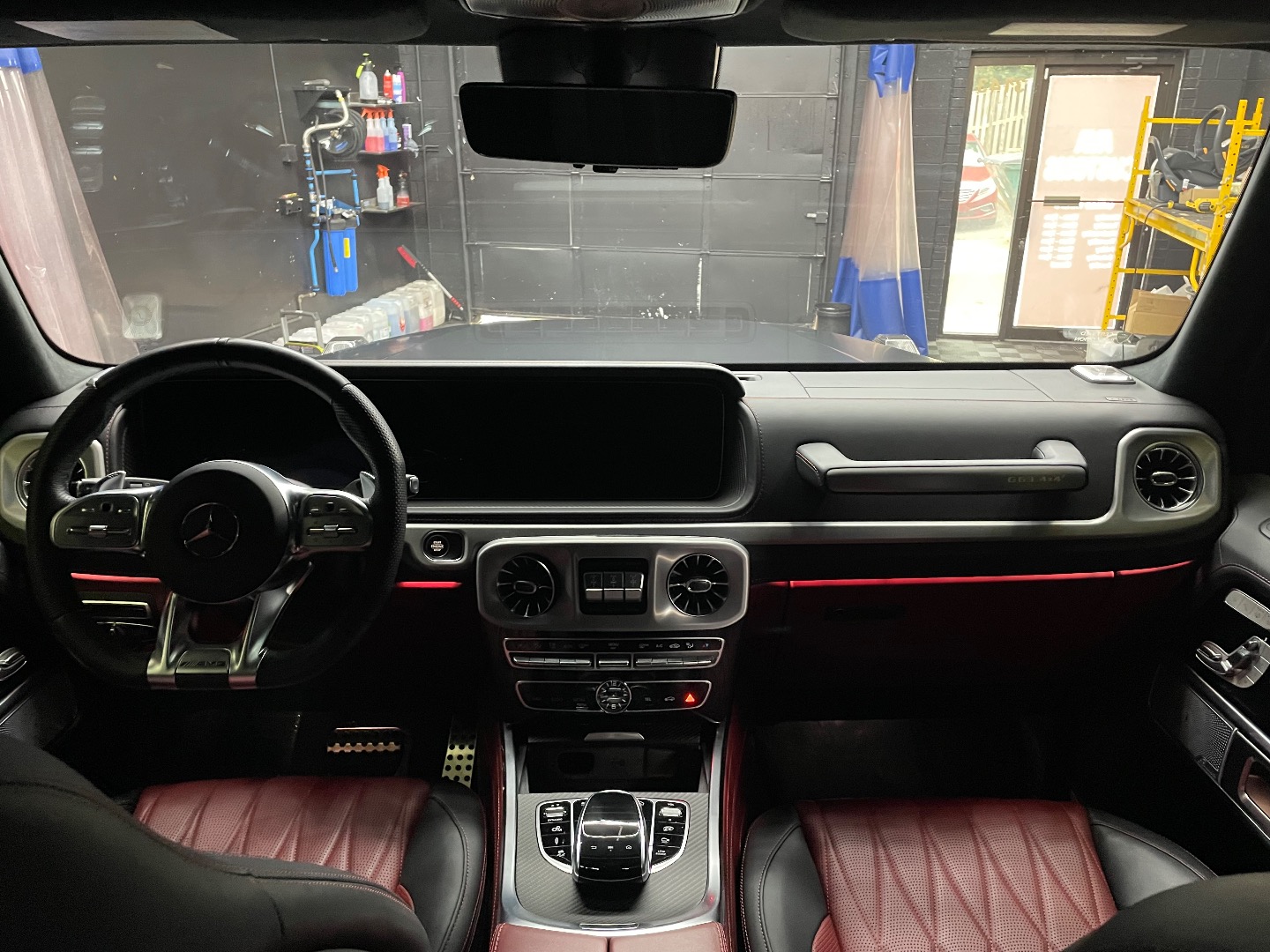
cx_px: 635
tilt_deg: -20.8
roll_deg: +1.2
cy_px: 476
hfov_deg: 67.3
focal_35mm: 26
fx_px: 954
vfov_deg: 53.1
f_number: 1.6
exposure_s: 1/30
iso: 640
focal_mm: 4.2
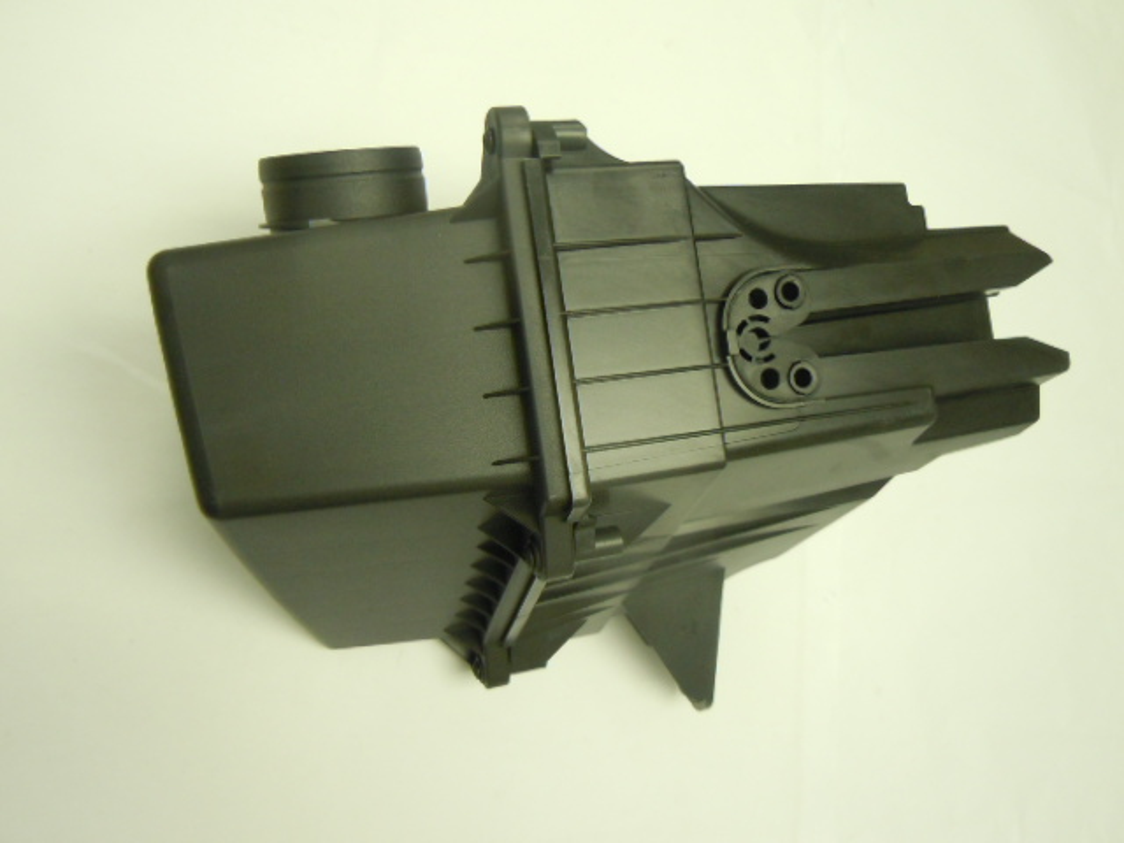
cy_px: 422
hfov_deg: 60.0
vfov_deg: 46.8
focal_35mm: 30
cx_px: 562
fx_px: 974
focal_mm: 5.4
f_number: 3.5
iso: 400
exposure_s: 1/40
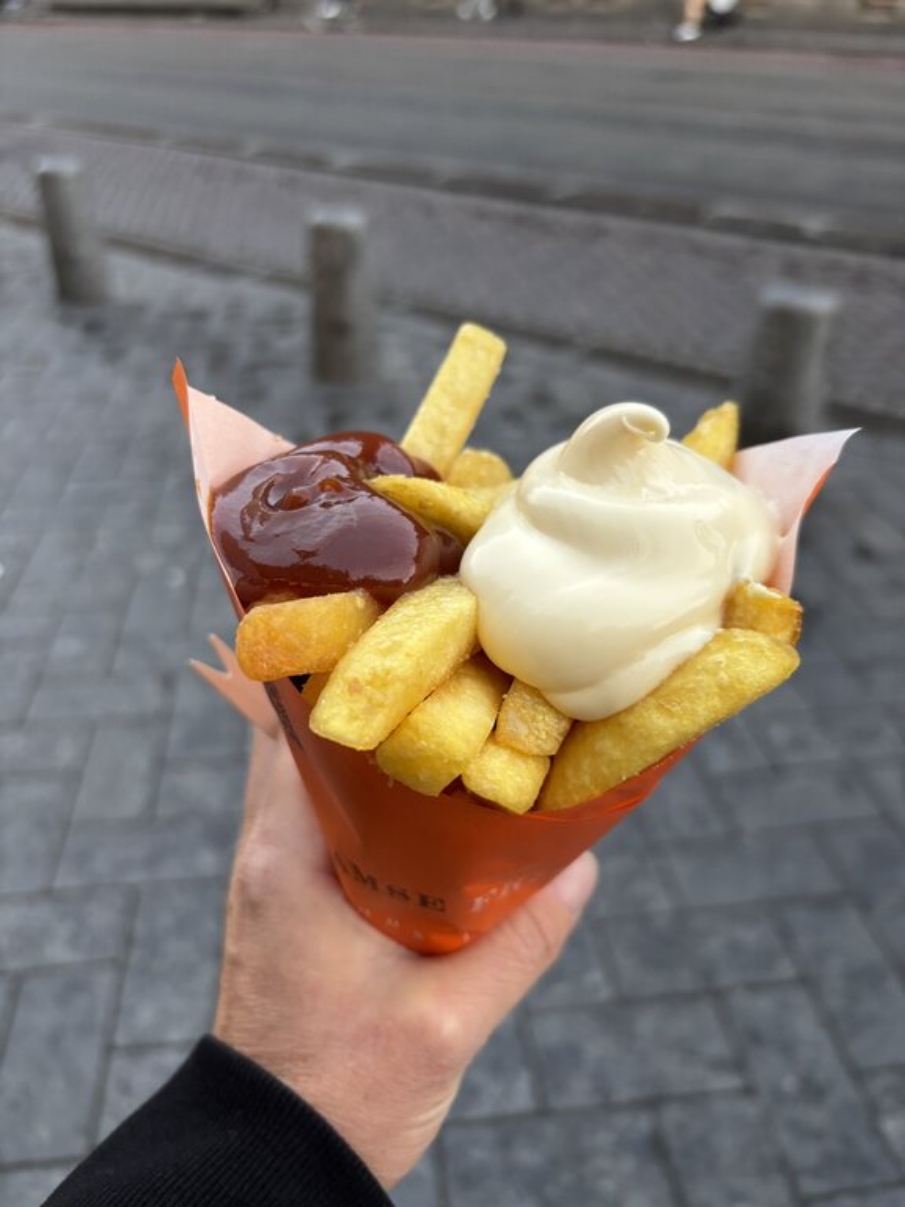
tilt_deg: -34.2
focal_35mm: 26
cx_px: 452
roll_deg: +0.3
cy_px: 604
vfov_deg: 67.3
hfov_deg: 53.1
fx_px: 906
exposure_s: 1/64
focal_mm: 5.96
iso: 125
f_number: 1.6
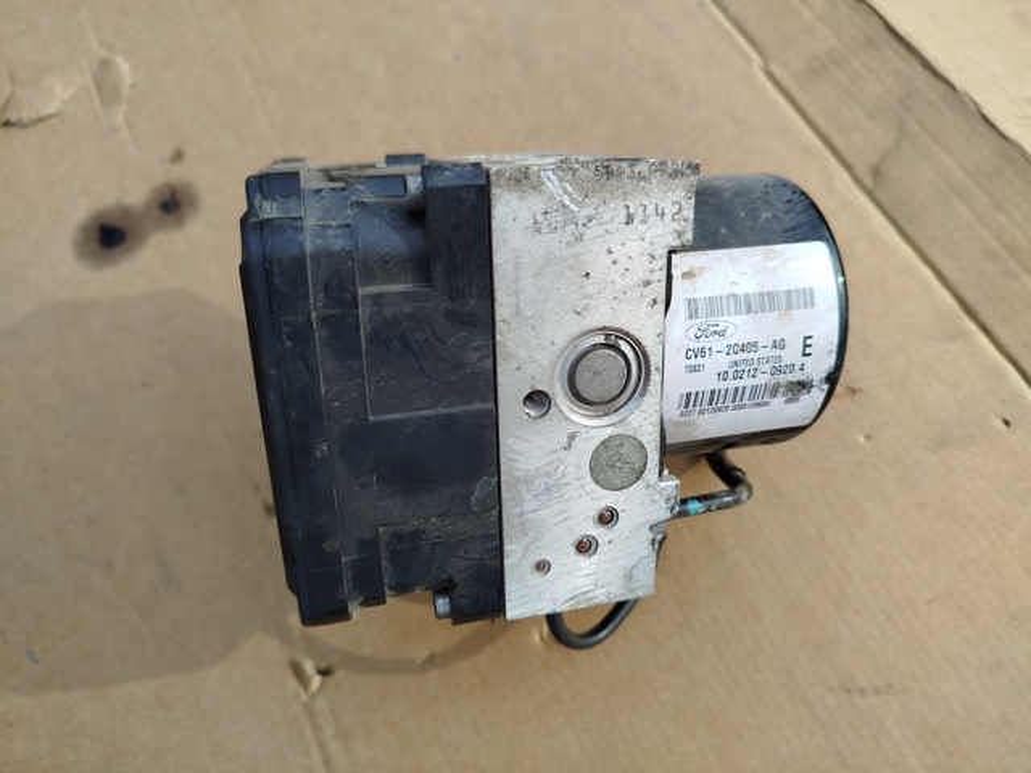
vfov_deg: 56.8
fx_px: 715
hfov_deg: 71.6
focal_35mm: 24
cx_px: 516
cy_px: 386
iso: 50
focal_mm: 5.31
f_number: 1.7
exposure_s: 1/547
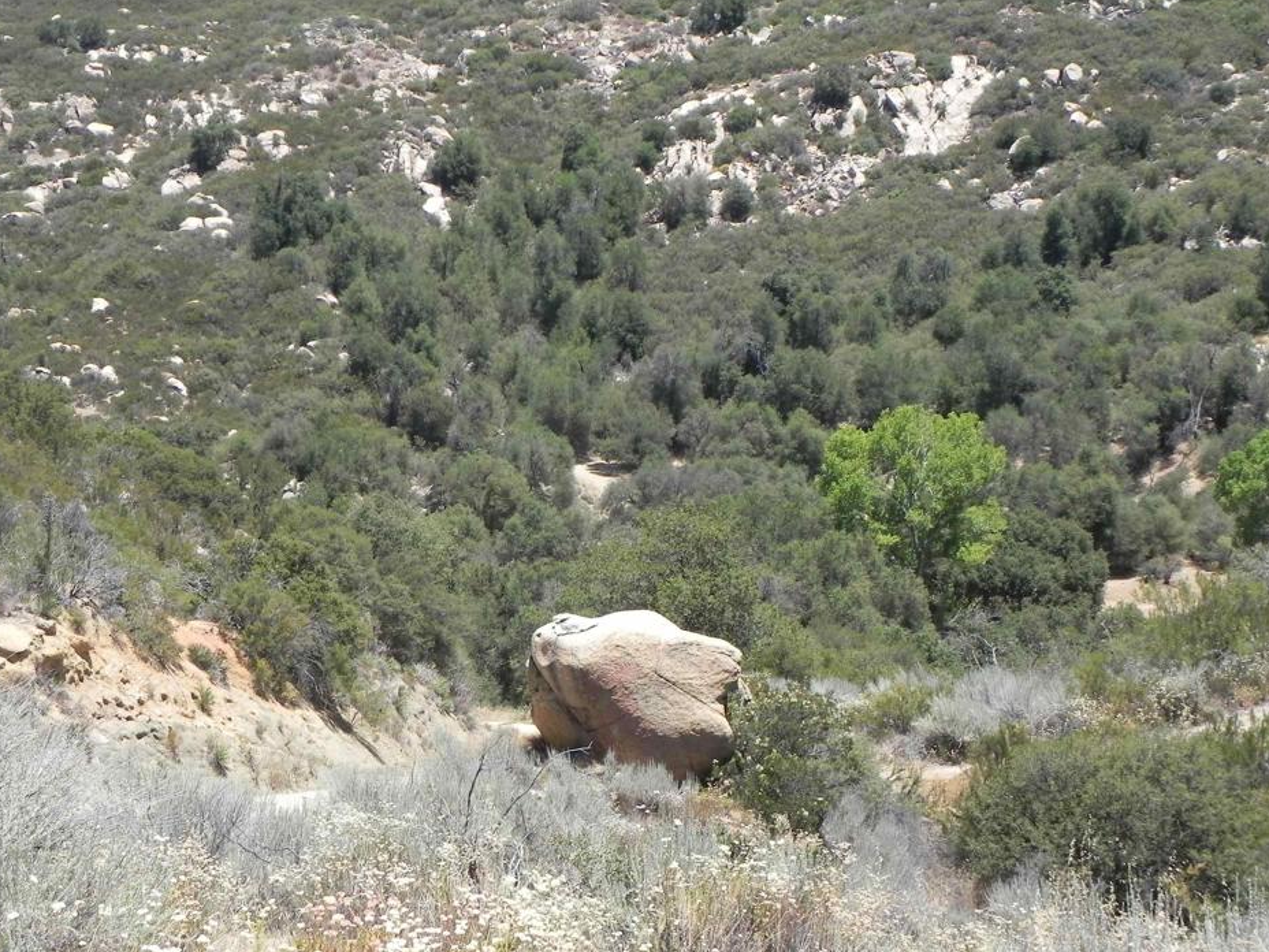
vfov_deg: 22.9
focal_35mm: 64
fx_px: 2346
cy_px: 473
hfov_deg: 30.3
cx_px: 621
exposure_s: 1/277
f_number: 6.3
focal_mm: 10.3
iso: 160
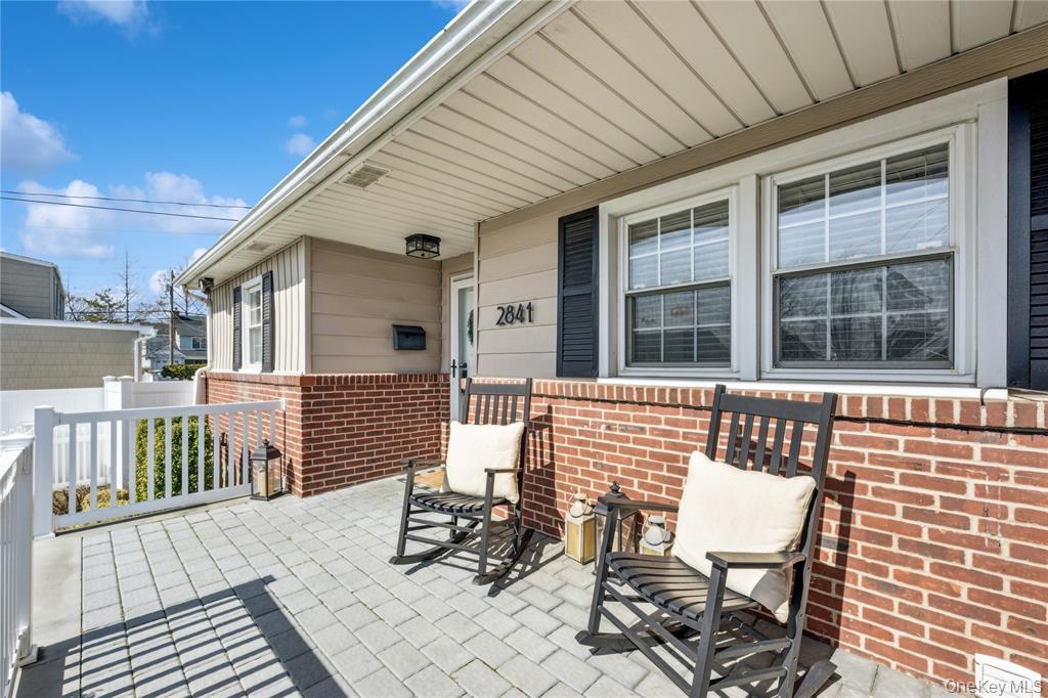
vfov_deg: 81.2
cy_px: 349
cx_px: 524
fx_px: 407
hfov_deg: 104.3
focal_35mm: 14
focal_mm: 14
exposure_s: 1/400
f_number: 11
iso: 200
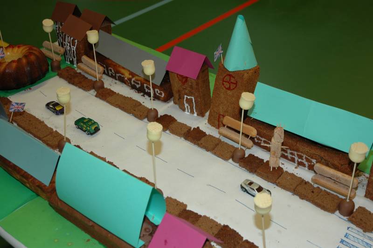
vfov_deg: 28.9
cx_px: 186
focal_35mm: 46
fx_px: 481
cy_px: 124
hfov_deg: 42.4
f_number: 4
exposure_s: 1/60
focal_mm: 31
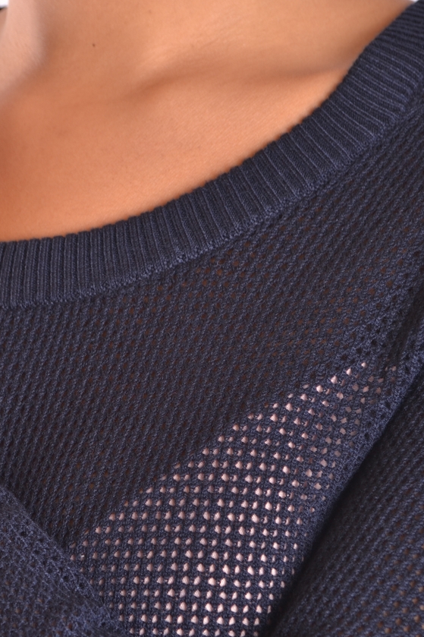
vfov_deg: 15.4
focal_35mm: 133
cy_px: 483
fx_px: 2347
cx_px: 102
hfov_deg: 10.3
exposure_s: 1/20
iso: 100
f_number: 8
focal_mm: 55
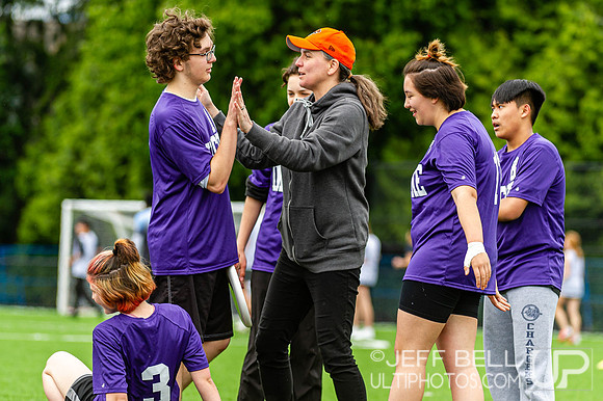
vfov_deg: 4.7
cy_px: 211
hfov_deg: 7.1
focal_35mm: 292
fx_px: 4882
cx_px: 316
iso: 400
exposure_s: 1/1000
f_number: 4
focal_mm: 200
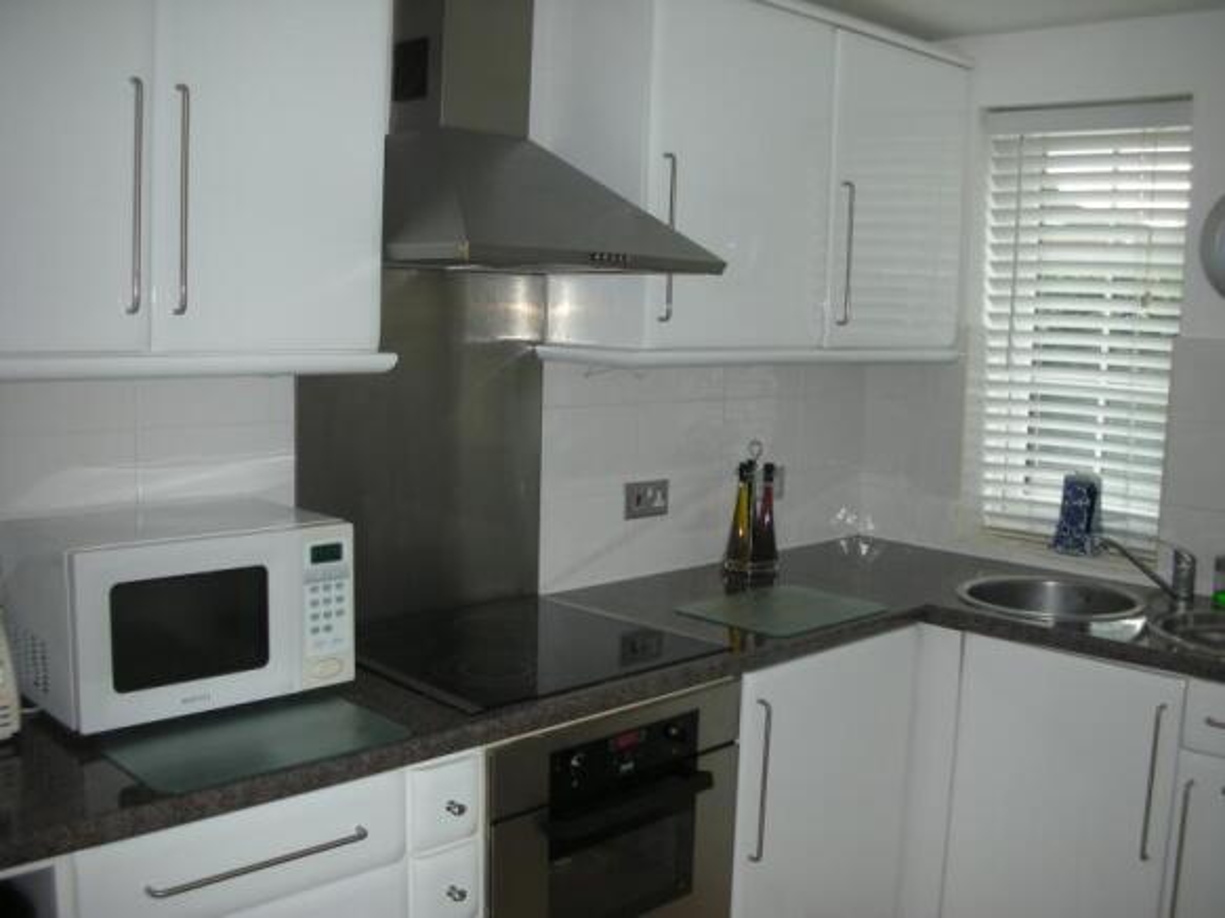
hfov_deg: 52.6
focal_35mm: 35
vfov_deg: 40.7
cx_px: 612
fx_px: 1238
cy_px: 459
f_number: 2.8
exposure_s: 1/60
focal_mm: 5.8
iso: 54
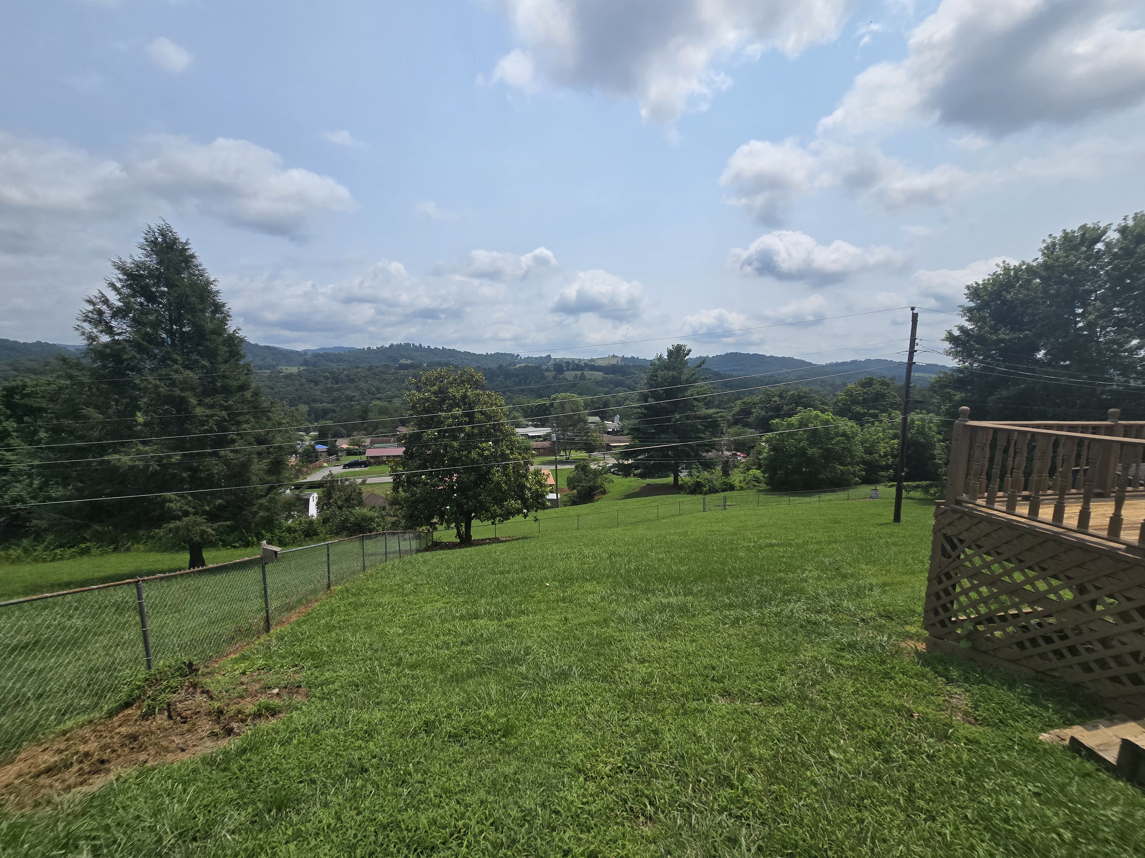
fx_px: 430
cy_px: 429
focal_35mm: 13
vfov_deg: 89.9
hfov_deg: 106.2
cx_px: 572
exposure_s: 1/4939
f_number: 2.2
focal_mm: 2.2
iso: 50
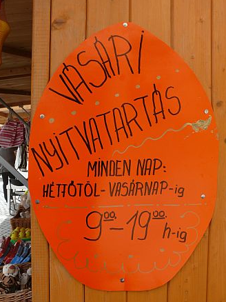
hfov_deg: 39.6
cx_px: 113
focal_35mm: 36
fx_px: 314
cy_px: 152
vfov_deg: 51.4
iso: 100
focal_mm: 7.4
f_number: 5
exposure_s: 1/250
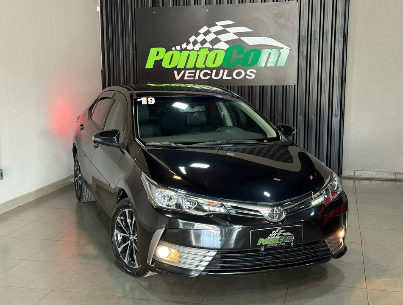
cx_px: 202
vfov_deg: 30.4
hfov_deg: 39.5
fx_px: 561
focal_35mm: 48
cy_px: 152
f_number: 1.78
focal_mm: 6.76
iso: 250
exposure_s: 1/40
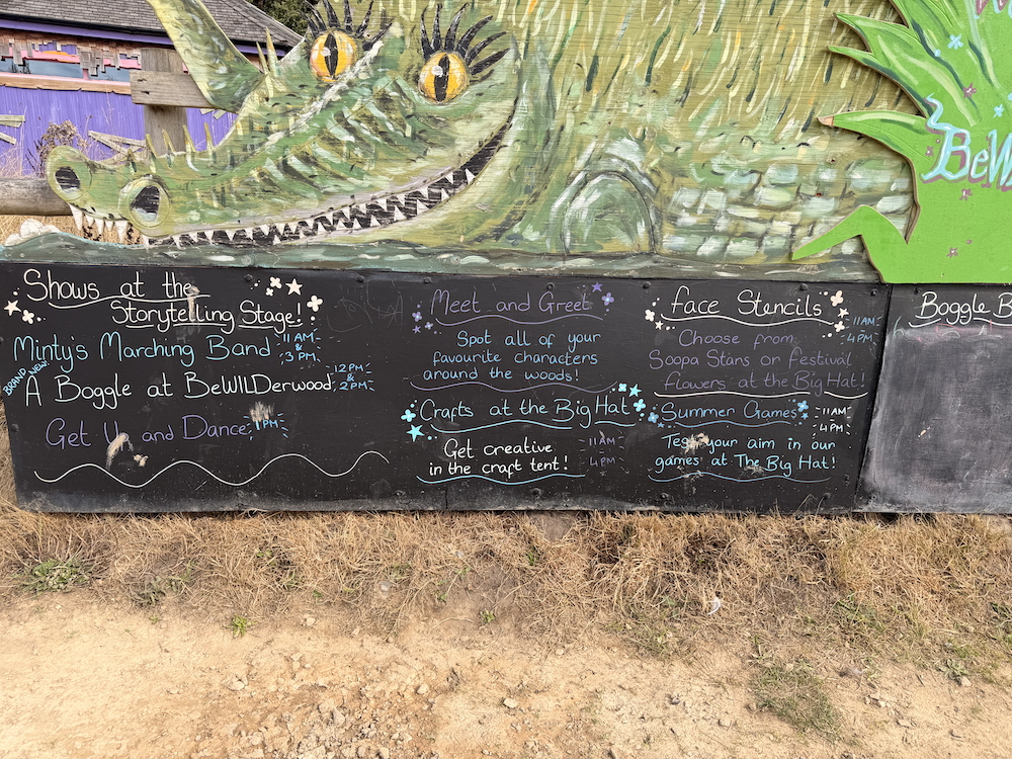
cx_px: 506
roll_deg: -0.6
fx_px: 702
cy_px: 380
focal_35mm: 24
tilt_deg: -15.3
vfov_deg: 56.8
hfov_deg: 71.6
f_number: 1.78
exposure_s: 1/2232
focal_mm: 6.76
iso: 80
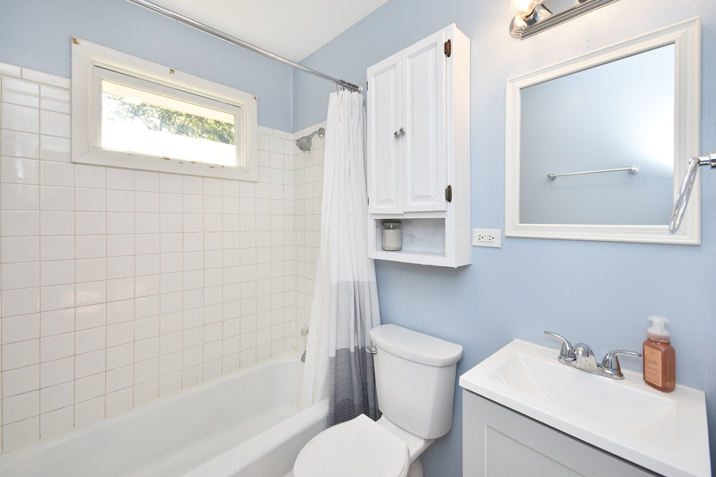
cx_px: 358
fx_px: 298
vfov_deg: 77.3
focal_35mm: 15
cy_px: 238
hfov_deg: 100.4
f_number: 5
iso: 200
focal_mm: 10
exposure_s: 1/100
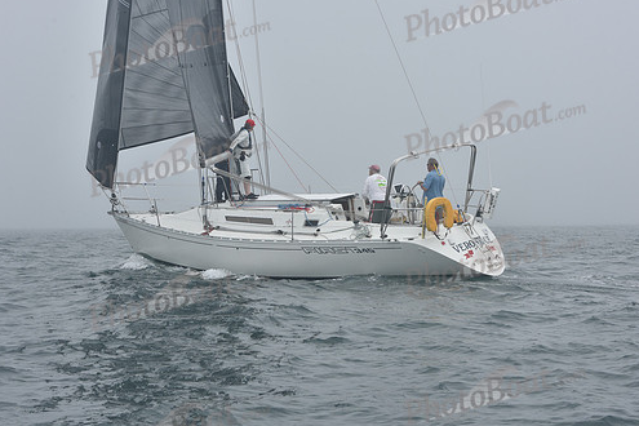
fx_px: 1455
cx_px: 338
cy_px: 212
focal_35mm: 82
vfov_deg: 16.7
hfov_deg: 24.8
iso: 250
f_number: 10
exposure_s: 1/800
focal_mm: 70
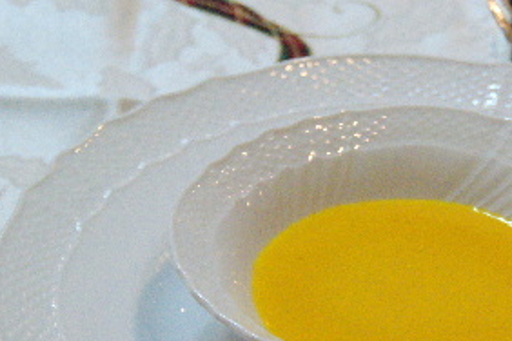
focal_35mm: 159
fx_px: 2261
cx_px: 418
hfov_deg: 12.9
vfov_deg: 8.6
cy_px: 285
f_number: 6.3
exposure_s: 1/100
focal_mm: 60
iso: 1600
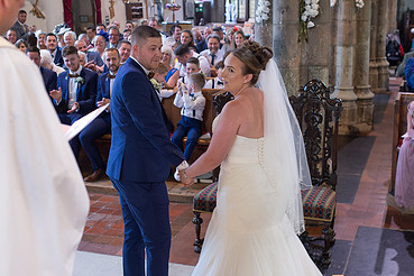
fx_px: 632
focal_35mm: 55
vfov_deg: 24.6
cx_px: 227
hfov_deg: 36.2
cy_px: 118
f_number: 2.8
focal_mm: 35
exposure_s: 1/100
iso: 800
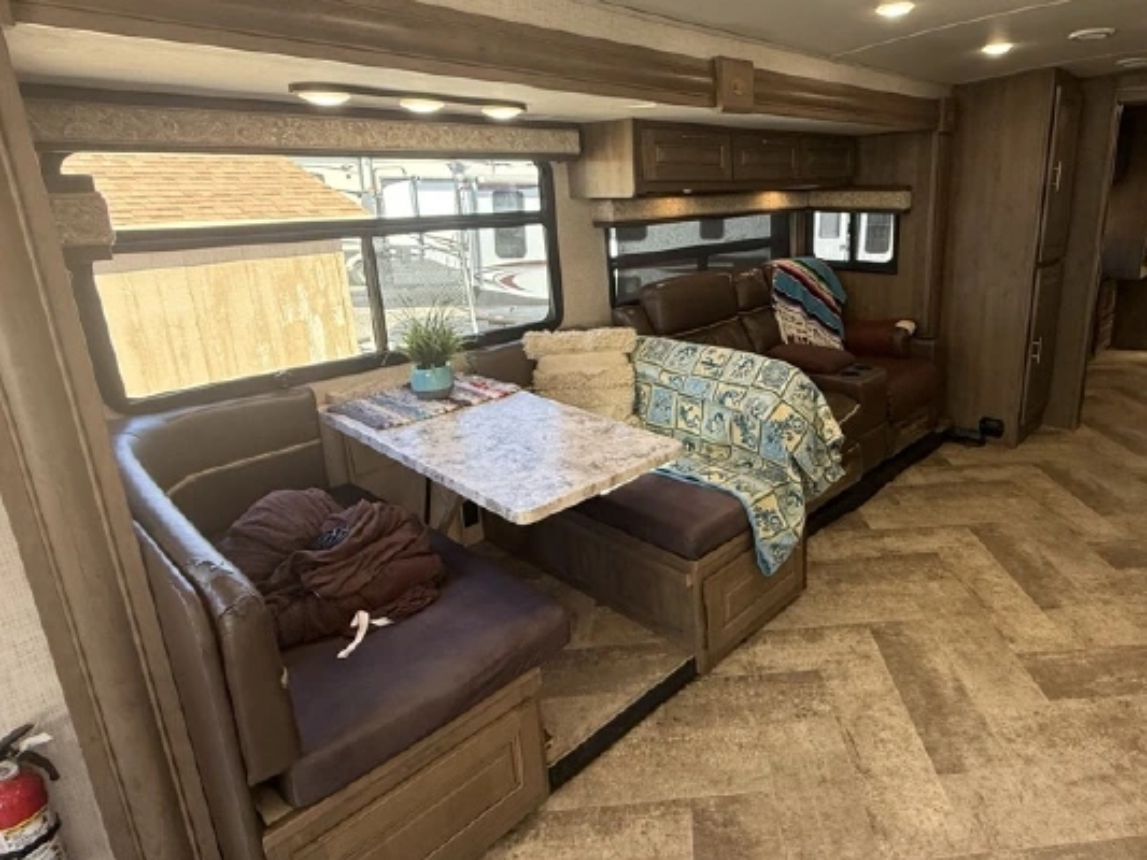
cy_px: 363
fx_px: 696
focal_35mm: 21
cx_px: 736
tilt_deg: -15.0
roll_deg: +0.6
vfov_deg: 63.1
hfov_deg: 77.2
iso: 250
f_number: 2.2
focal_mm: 2.22
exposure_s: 1/99
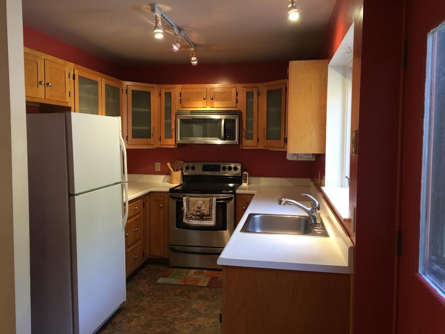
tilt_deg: -4.2
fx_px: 373
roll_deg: -0.9
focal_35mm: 29
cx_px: 222
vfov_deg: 48.2
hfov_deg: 61.7
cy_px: 167
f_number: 2.2
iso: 50
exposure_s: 1/15
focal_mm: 4.15
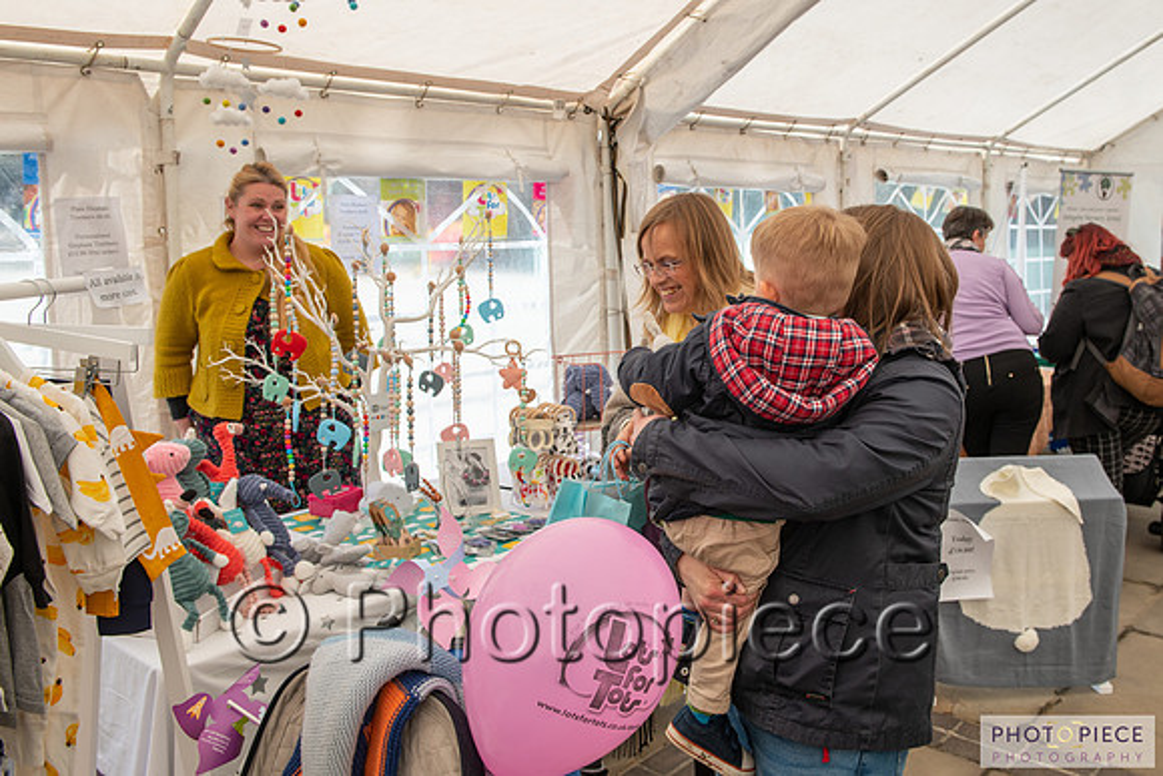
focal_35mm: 33
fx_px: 1050
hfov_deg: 57.8
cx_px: 653
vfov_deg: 40.5
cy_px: 340
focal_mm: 28
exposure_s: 1/100
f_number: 5.6
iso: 64
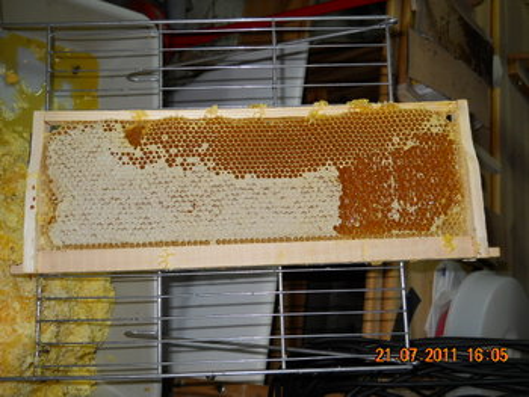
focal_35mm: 41
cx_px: 264
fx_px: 627
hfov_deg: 45.7
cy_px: 198
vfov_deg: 35.2
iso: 80
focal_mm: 6.72
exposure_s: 1/30
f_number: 3.1
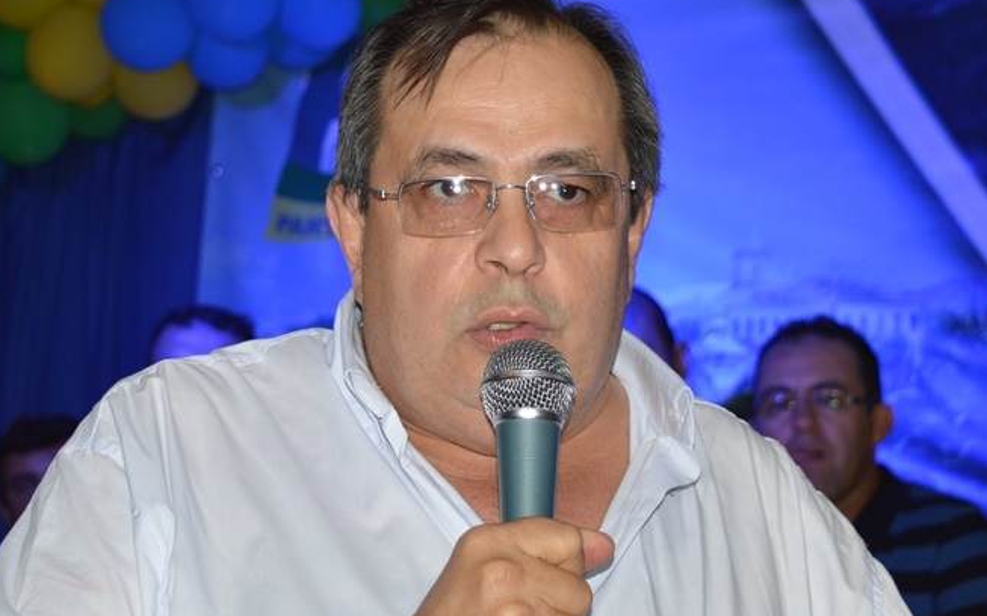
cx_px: 490
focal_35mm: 70
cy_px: 310
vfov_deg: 18.7
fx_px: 1870
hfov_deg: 29.6
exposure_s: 1/100
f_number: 5
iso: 400
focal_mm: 45
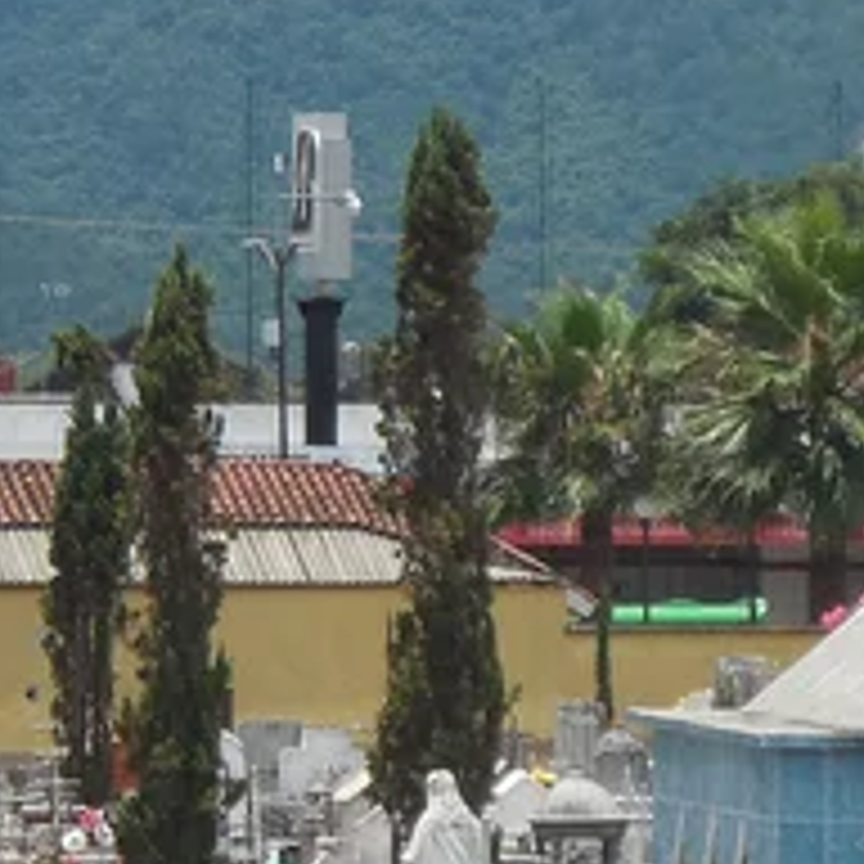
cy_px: -81
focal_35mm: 386
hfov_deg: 4.5
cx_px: -162
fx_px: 10900
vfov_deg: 4.5
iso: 125
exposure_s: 1/800
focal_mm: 18.7
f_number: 5
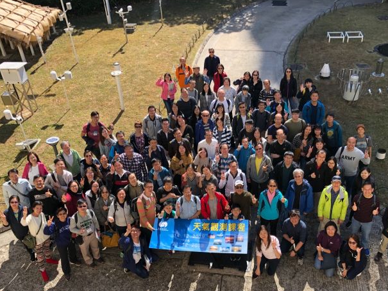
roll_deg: +3.3
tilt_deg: -36.8
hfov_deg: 50.1
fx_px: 415
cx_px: 210
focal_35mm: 37
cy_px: 174
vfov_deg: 38.5
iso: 20
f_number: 1.8
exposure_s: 1/762
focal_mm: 4
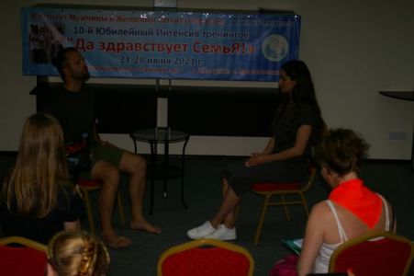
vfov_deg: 20.1
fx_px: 776
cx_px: 207
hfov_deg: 29.9
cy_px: 138
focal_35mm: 68
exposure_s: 1/60
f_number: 4.5
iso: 200
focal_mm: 45
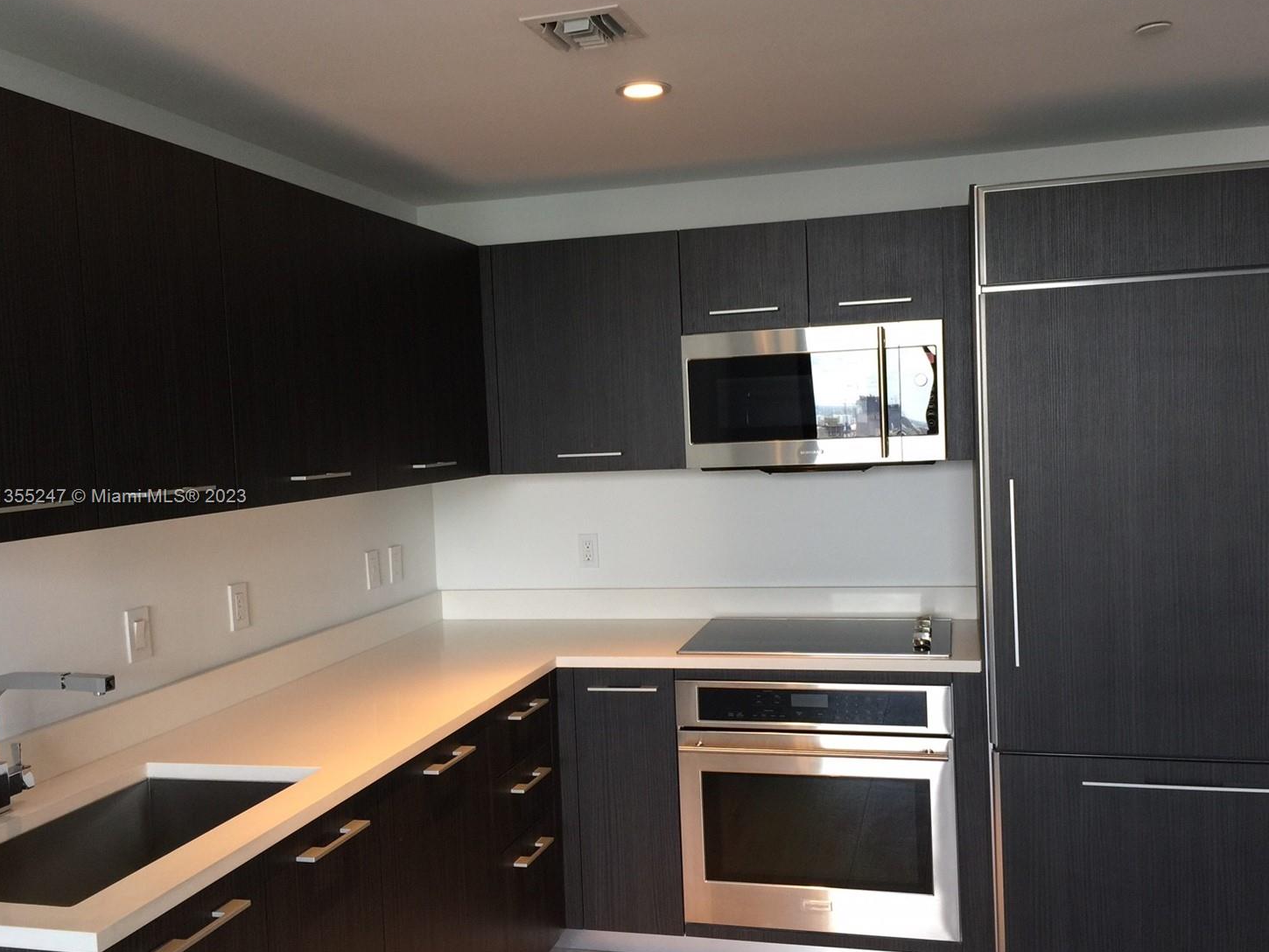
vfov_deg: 44.2
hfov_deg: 56.8
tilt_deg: -3.4
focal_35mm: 32
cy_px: 498
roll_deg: +1.2
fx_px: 1173
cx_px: 667
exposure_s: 1/15
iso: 32
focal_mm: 4.15
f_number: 2.2
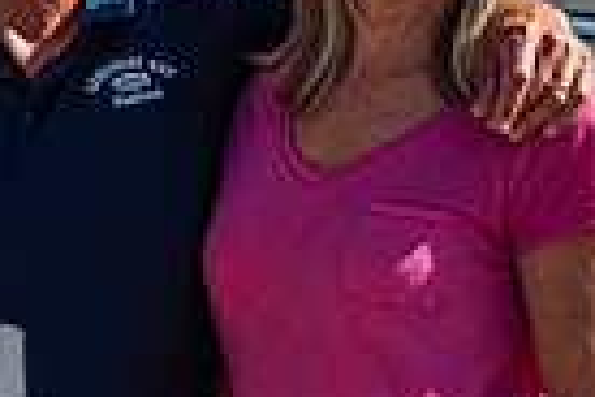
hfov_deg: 13.0
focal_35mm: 151
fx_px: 2495
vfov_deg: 9.1
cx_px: -241
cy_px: 218
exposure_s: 1/320
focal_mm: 24
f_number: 9
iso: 200
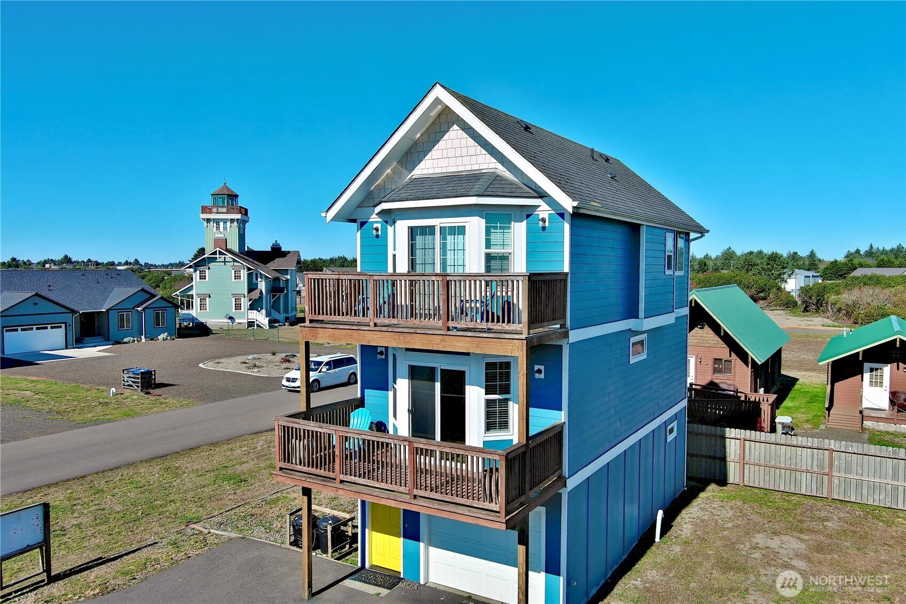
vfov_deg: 45.0
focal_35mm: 29
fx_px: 730
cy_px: 302
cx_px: 453
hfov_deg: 63.7
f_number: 2.8
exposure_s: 1/2079
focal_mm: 10.57
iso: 100
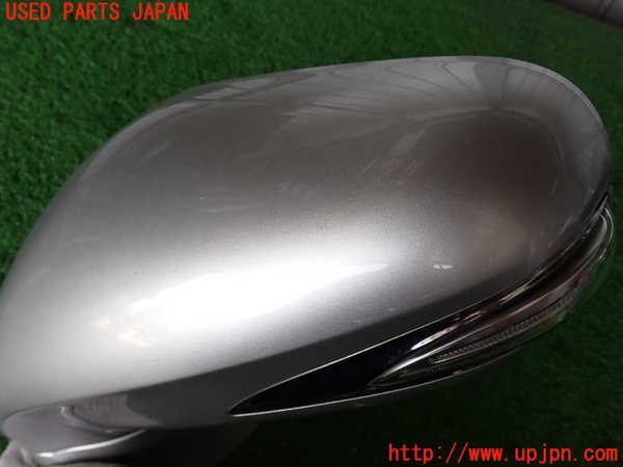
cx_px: 312
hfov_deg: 56.8
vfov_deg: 44.2
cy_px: 234
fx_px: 576
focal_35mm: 32
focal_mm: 5.79
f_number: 3.2
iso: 100
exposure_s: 1/80
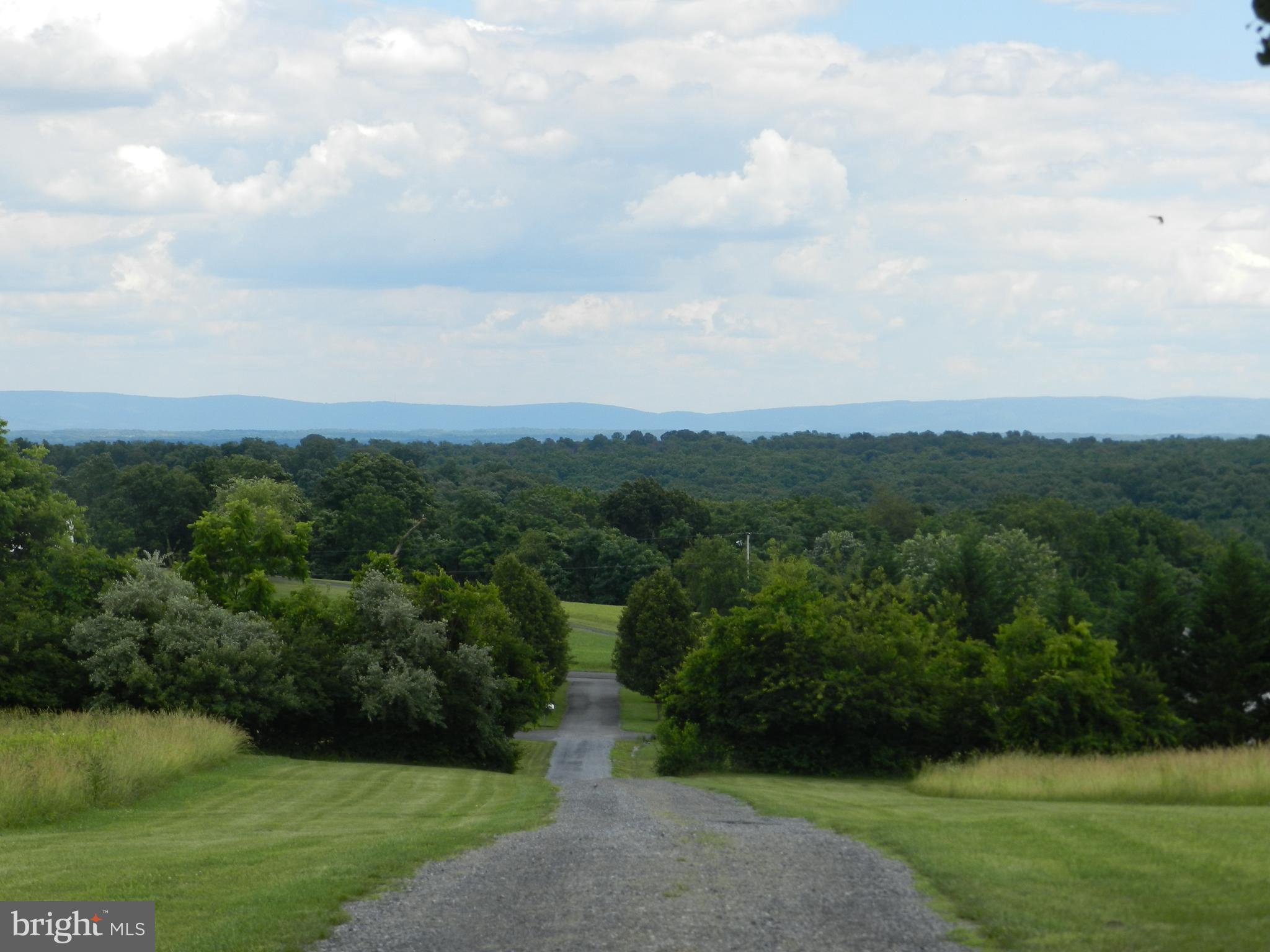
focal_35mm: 100
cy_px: 476
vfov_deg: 14.8
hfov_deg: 19.6
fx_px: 3669
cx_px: 635
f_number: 4.6
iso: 160
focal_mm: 17.7
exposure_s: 1/640
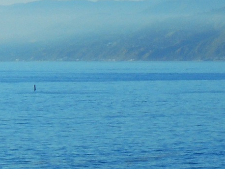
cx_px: 390
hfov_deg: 5.4
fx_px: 2341
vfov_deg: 4.1
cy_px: -44
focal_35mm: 360
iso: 100
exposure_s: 1/1250
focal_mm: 13.3
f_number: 4.9
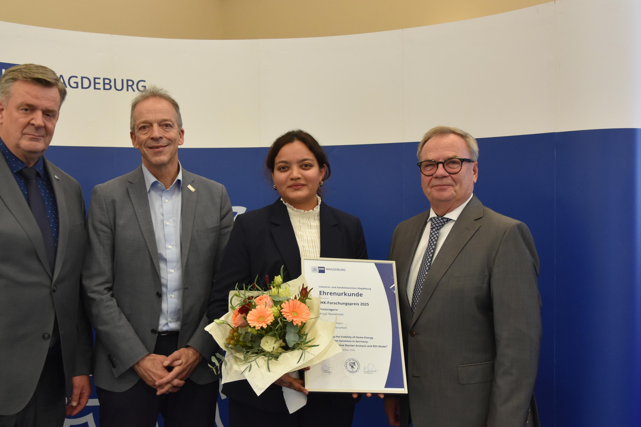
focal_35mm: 38
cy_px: 232
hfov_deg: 50.6
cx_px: 278
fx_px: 677
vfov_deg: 35.0
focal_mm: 20
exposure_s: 1/60
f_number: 4
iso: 1250
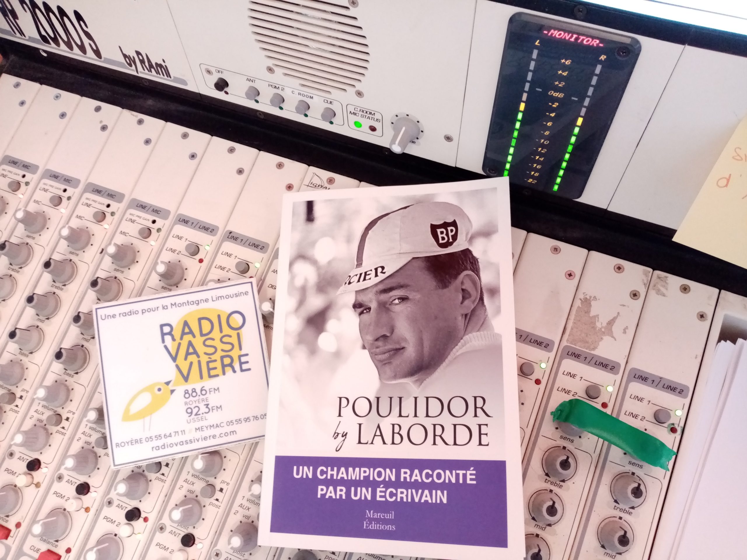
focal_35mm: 26
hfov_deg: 67.3
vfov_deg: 53.1
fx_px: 561
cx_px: 374
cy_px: 280
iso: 832
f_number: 1.8
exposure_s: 1/20
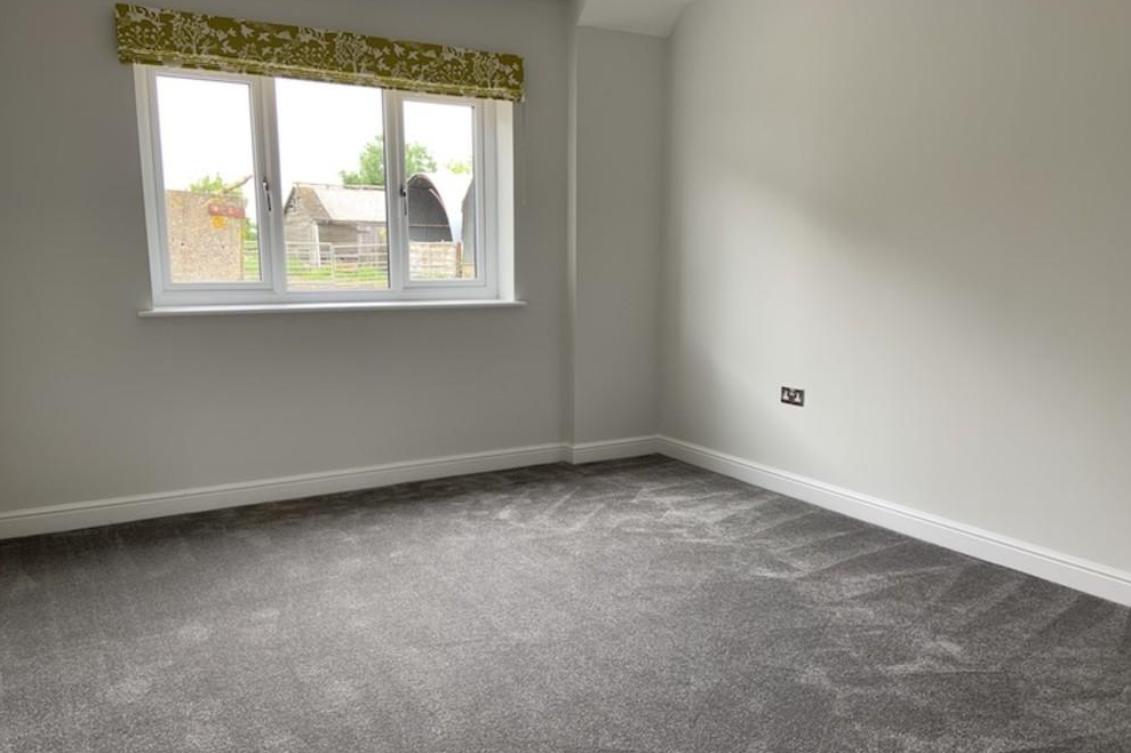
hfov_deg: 65.5
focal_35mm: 28
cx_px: 575
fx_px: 879
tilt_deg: -9.4
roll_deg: +0.4
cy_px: 409
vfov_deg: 46.3
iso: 50
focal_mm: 4.25
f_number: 1.8
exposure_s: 1/121
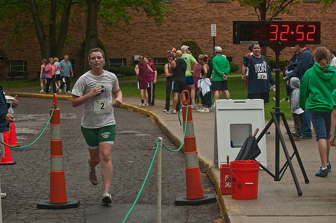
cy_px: 112
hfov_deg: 19.5
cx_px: 168
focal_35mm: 105
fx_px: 979
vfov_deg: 13.0
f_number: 6.3
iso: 1600
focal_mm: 70
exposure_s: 1/400
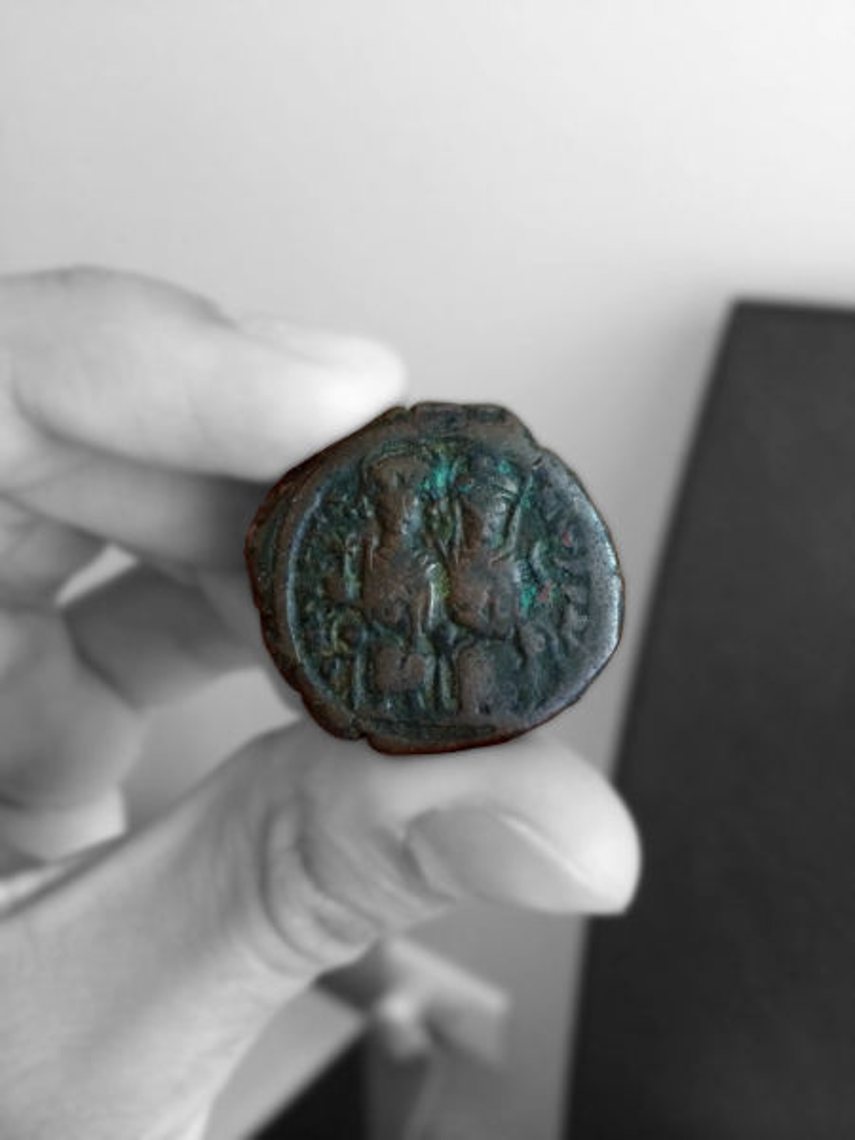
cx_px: 428
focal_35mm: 30
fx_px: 988
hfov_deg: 46.8
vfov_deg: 60.0
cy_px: 570
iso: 320
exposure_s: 1/24
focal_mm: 4.12
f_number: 2.2
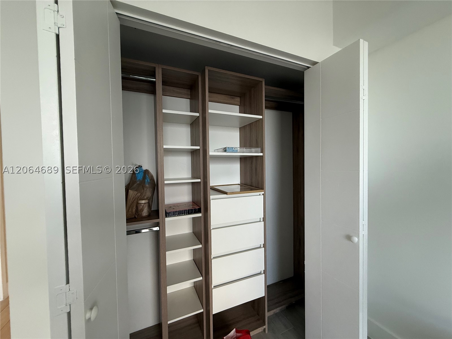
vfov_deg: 85.7
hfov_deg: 102.1
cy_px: 170
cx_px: 226
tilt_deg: -0.6
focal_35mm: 14
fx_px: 183
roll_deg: +0.7
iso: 320
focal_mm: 2.22
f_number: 2.2
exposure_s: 1/120
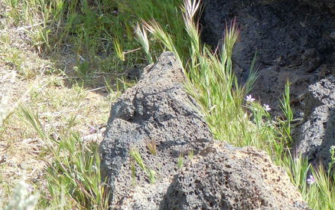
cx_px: 292
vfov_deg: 3.9
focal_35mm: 337
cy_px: 74
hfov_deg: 6.2
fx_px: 3078
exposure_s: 1/160
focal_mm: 31.4
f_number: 4.6
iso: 100
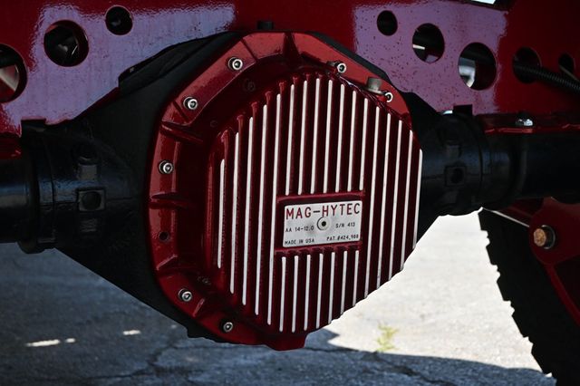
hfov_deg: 30.5
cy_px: 193
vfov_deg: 20.6
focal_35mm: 66
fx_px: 1063
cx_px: 290
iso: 320
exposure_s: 1/250
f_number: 6
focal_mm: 44
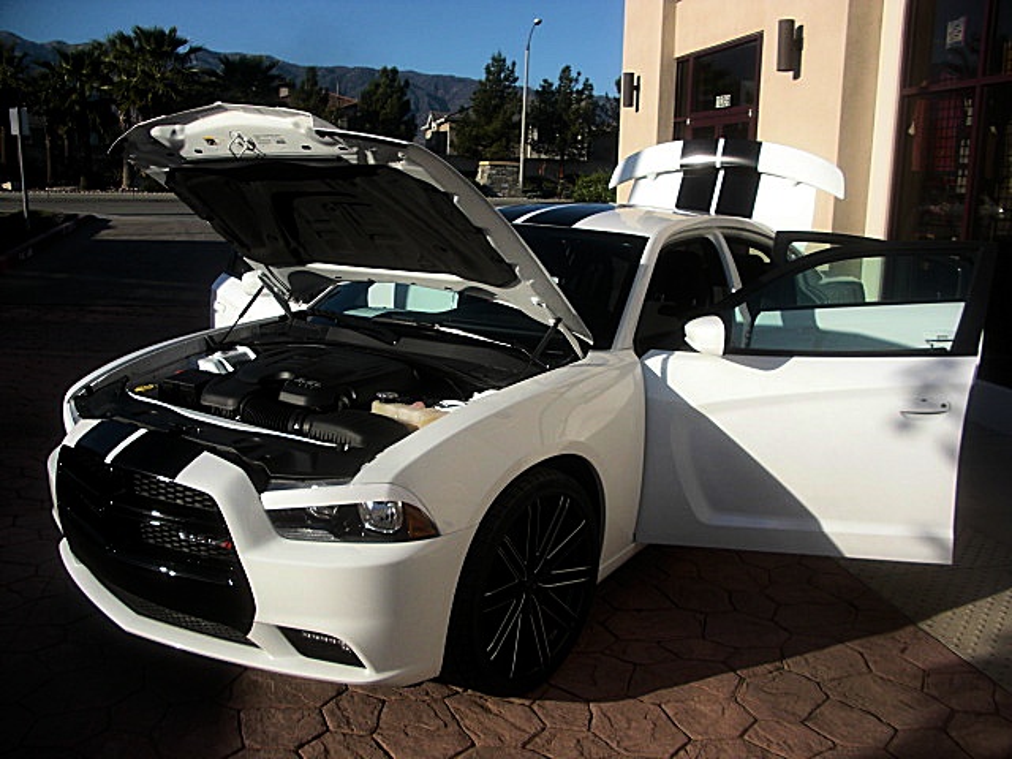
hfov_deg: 51.4
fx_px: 1052
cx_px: 506
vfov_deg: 39.7
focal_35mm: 36
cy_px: 380
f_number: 7.9
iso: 50
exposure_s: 1/160
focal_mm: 6.3
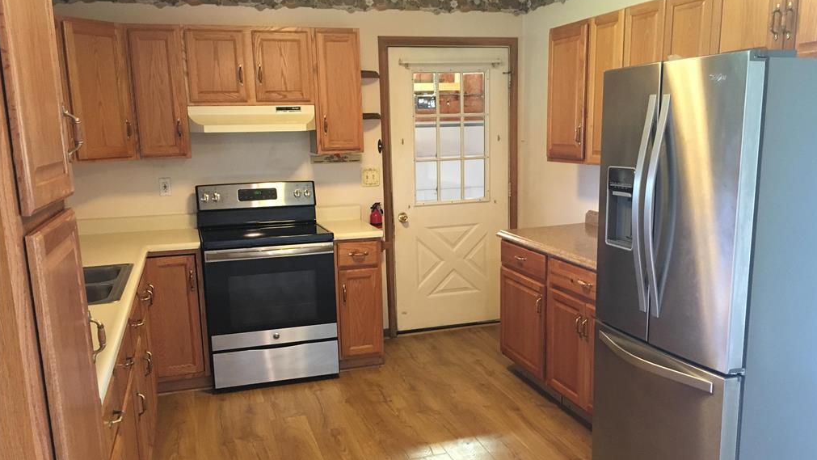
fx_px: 693
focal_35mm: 32
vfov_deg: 36.6
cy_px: 274
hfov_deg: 61.0
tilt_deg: -12.0
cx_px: 411
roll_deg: +0.9
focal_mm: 4.15
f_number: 2.2
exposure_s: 1/17
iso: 200
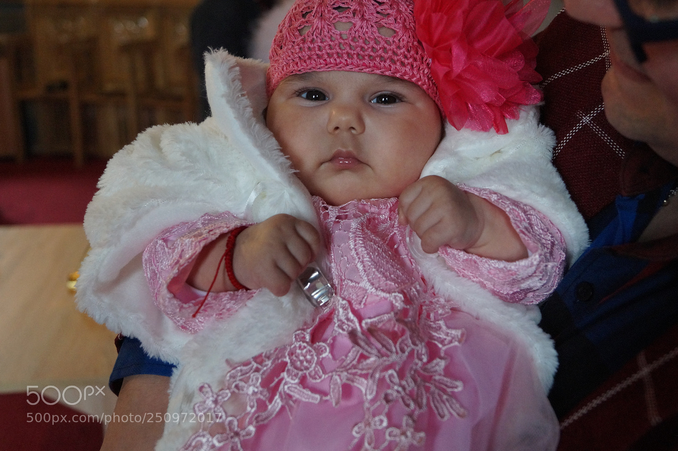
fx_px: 791
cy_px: 226
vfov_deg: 31.9
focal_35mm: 42
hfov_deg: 46.4
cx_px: 339
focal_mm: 28
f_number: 4.5
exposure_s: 1/160
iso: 1600
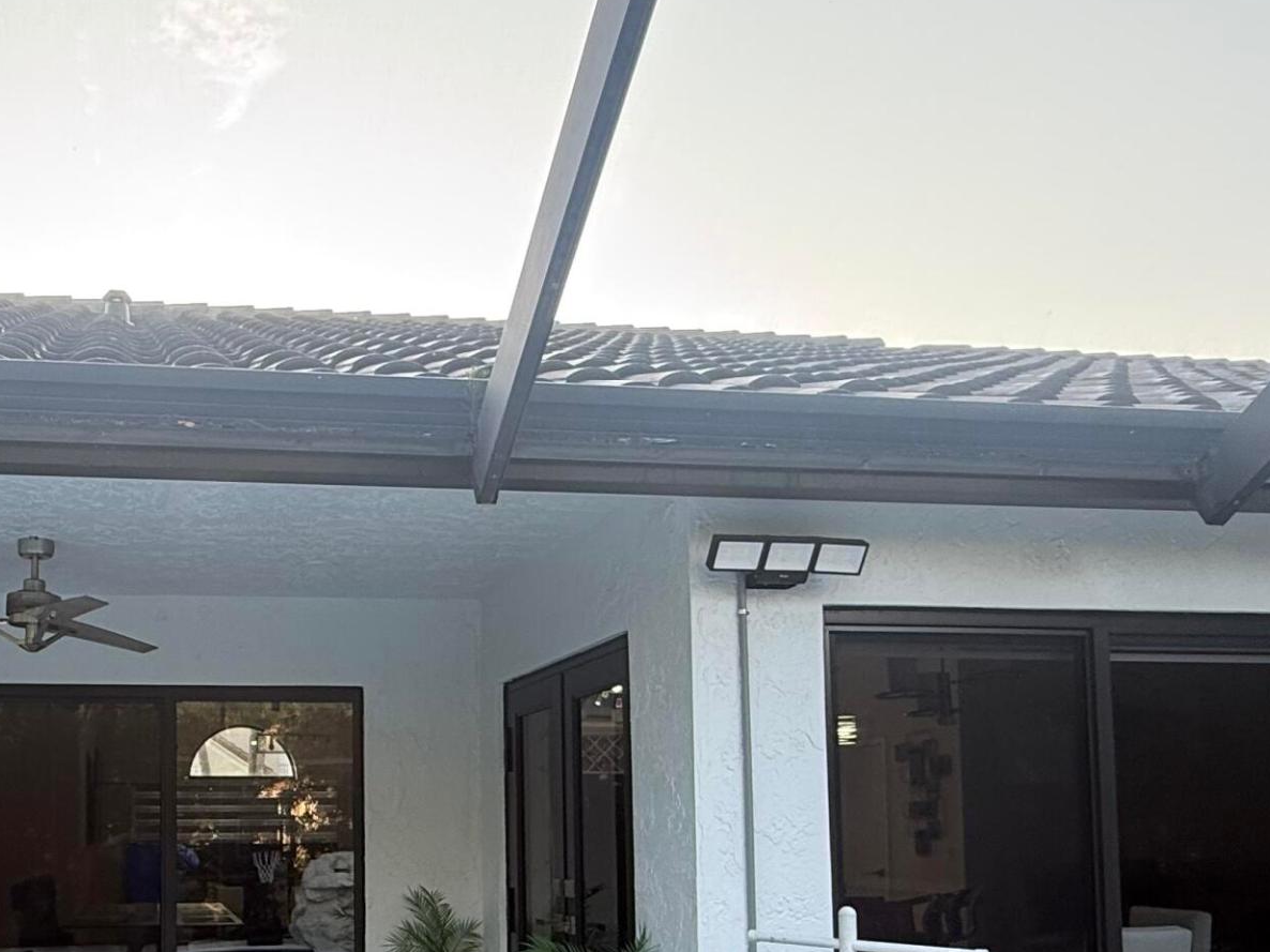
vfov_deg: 40.0
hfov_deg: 51.6
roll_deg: +0.1
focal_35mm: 34
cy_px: 766
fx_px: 1247
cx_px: 315
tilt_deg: +4.0
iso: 80
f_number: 2.2
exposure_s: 1/99
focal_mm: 2.22
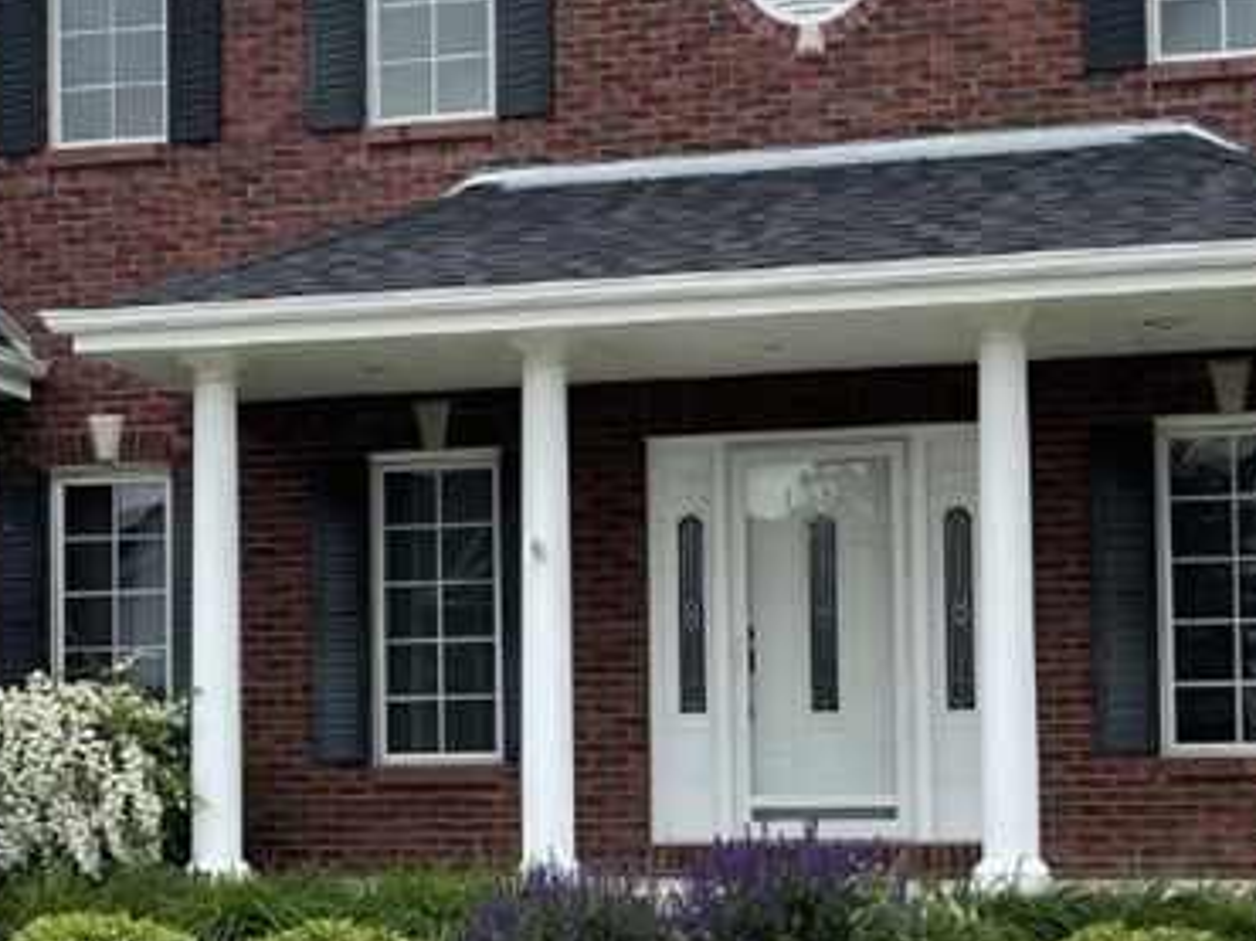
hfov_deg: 21.5
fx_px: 3263
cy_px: 632
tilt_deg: +2.8
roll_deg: +0.0
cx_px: 275
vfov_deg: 16.4
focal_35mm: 90
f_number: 1.6
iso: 32
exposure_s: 1/4348
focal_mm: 5.1
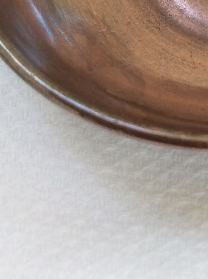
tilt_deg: -55.6
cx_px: 268
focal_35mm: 96
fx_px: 771
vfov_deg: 19.0
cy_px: -78
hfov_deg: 14.7
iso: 40
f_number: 2.4
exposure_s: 1/50
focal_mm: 3.3
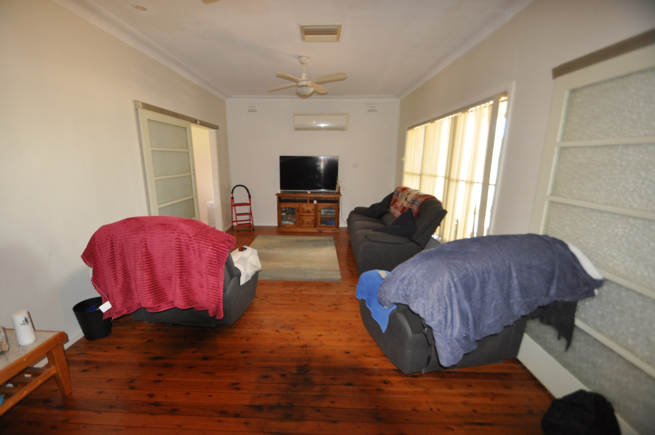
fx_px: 273
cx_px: 328
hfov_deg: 100.5
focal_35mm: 15
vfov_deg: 77.2
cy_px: 218
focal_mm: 10
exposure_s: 1/60
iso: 800
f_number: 3.5
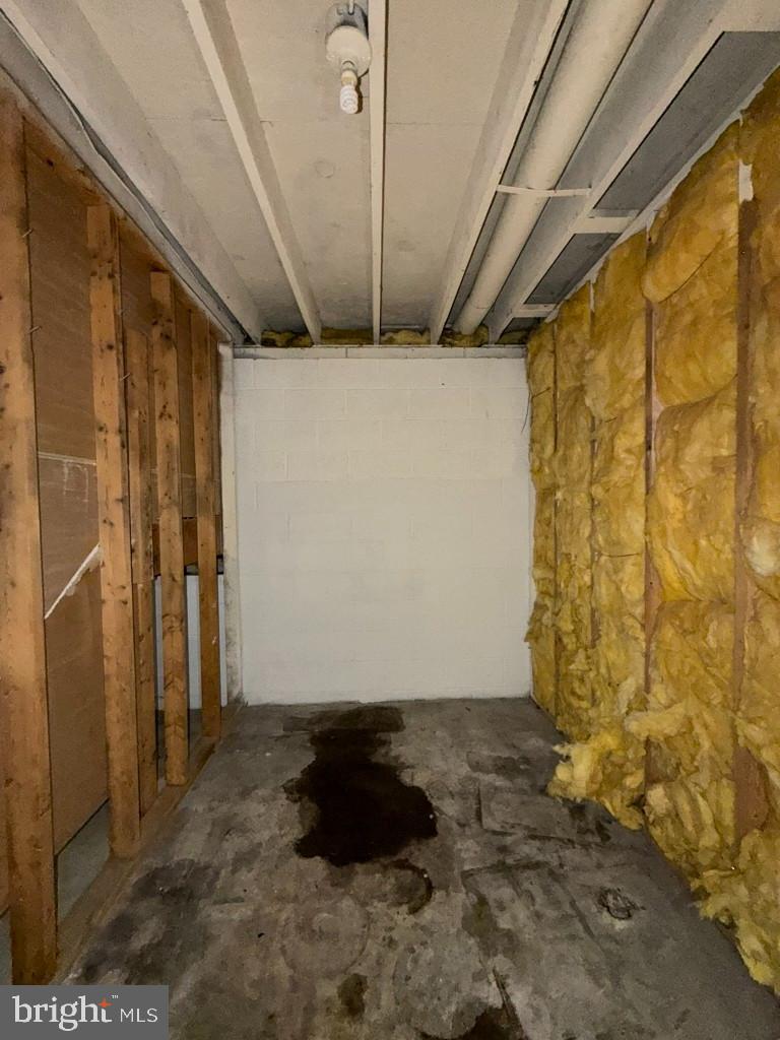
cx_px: 390
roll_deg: +0.1
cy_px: 520
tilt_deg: -2.3
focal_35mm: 14
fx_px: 421
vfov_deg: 102.1
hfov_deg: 85.7
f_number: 2.2
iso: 320
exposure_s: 1/30
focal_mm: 2.22
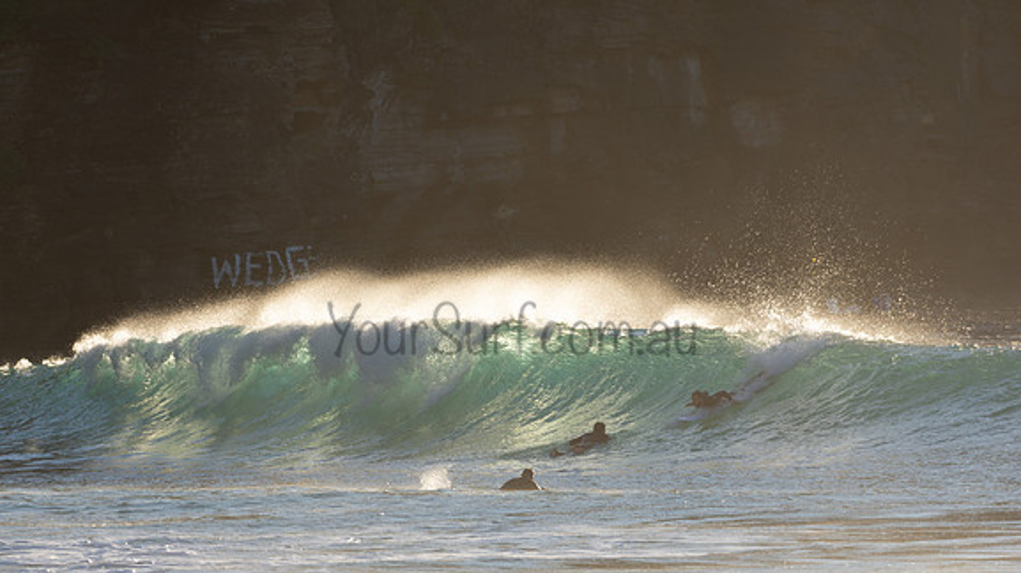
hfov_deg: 5.3
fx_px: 11122
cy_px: 314
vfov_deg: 3.0
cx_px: 510
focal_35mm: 411
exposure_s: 1/640
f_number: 5.6
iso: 125
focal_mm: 260
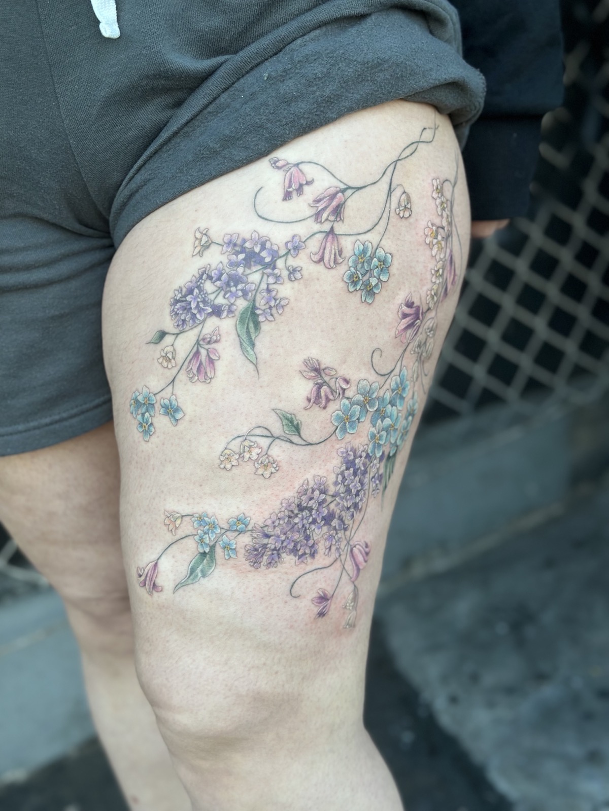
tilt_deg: -16.6
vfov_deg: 39.7
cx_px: 304
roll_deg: +2.7
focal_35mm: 48
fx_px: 1126
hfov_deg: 30.3
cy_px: 406
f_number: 1.78
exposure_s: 1/141
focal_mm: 6.86
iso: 64
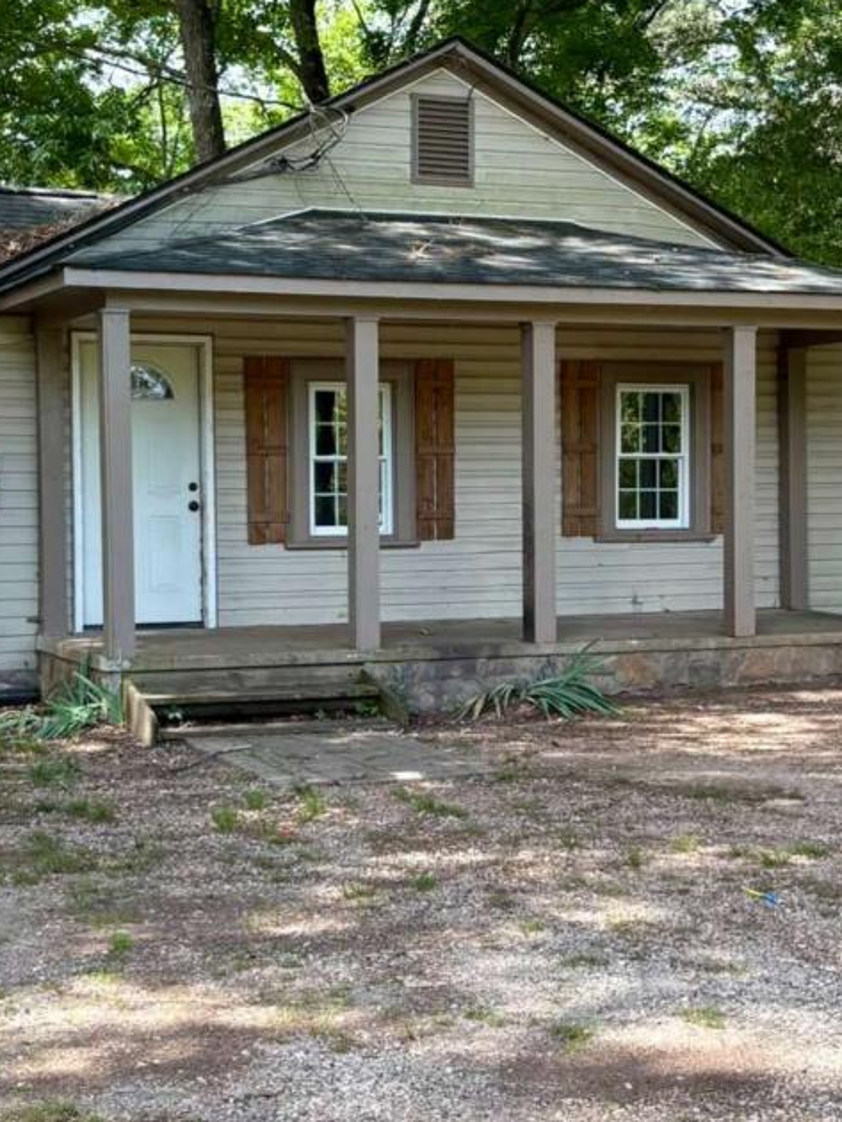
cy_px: 552
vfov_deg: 29.4
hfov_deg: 22.3
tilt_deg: -2.5
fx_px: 2139
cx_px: 447
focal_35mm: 66
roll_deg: -0.2
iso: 64
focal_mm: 5.96
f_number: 1.6
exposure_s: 1/667
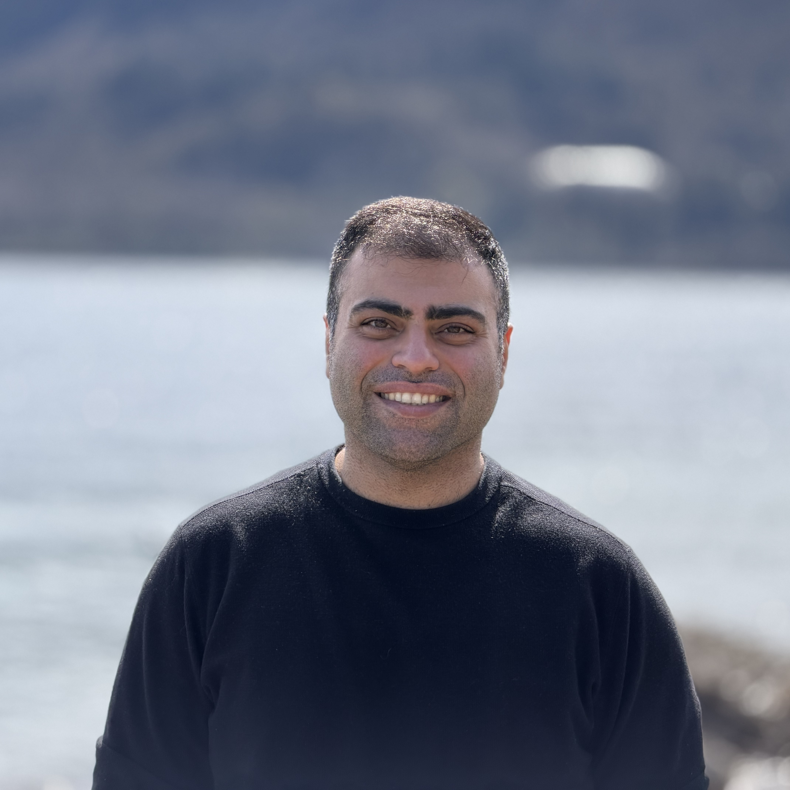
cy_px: 395
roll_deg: -1.2
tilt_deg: -2.9
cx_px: 362
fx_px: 3047
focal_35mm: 118
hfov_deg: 14.8
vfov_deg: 14.8
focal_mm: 16.89
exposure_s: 1/619
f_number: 2.8
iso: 50
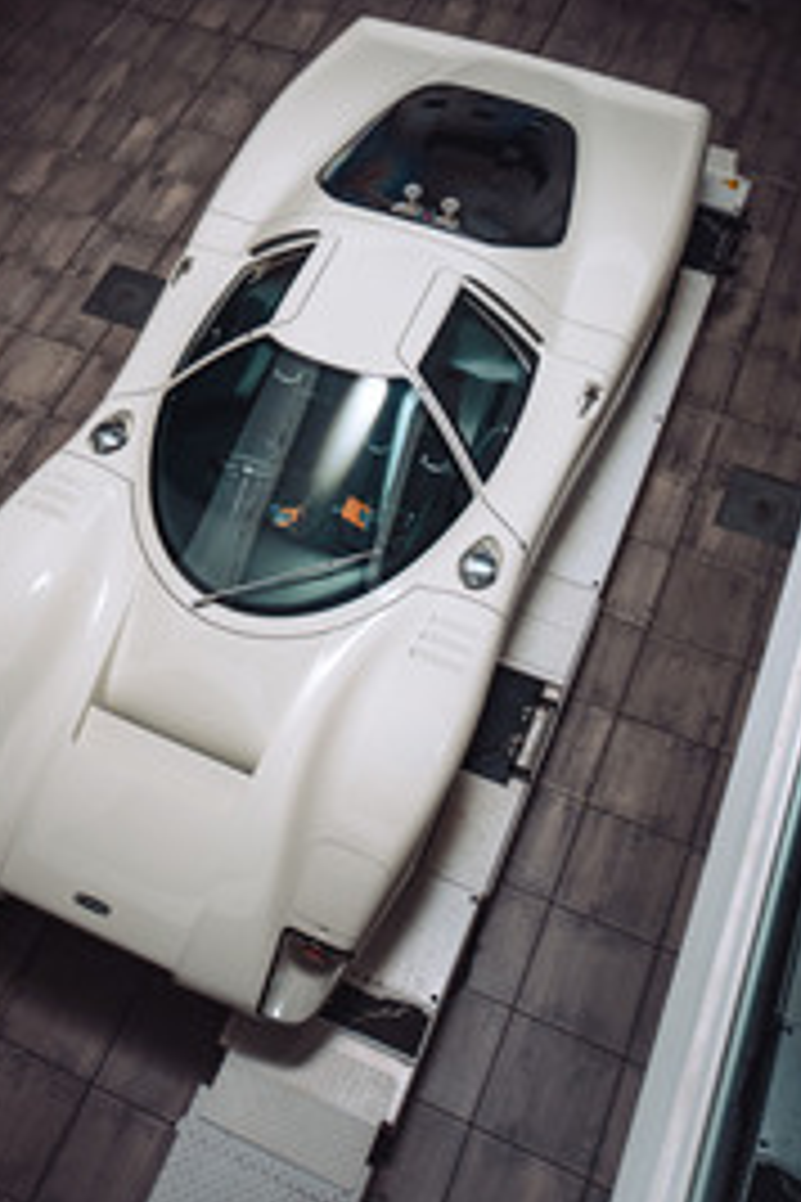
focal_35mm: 42
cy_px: 387
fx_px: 1402
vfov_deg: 45.6
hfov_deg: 31.8
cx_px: 322
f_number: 2.8
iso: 400
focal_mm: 28
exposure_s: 1/60
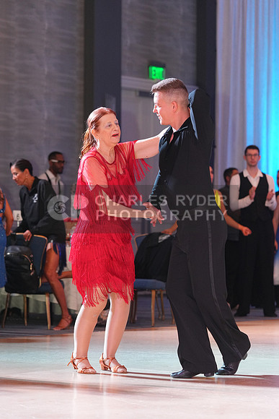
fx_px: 1475
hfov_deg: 10.8
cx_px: 140
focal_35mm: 127
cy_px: 210
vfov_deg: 16.1
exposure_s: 1/250
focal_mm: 127
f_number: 4
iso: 2500
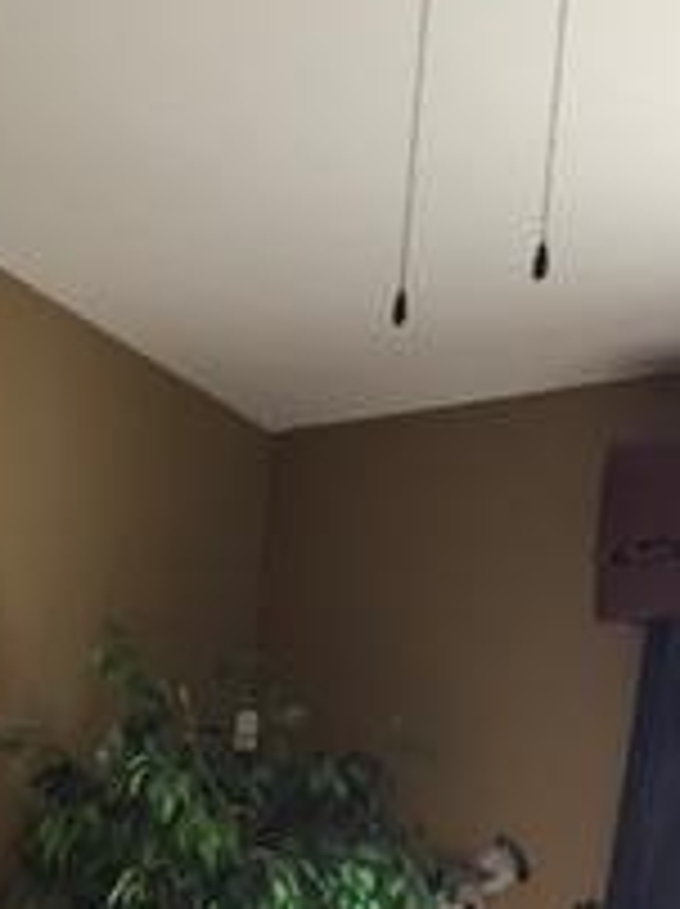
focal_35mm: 92
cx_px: -212
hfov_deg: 15.3
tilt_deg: -4.7
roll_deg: -3.2
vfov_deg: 19.3
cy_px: 1256
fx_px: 2415
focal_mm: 4.15
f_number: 2.2
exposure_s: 1/15
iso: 50
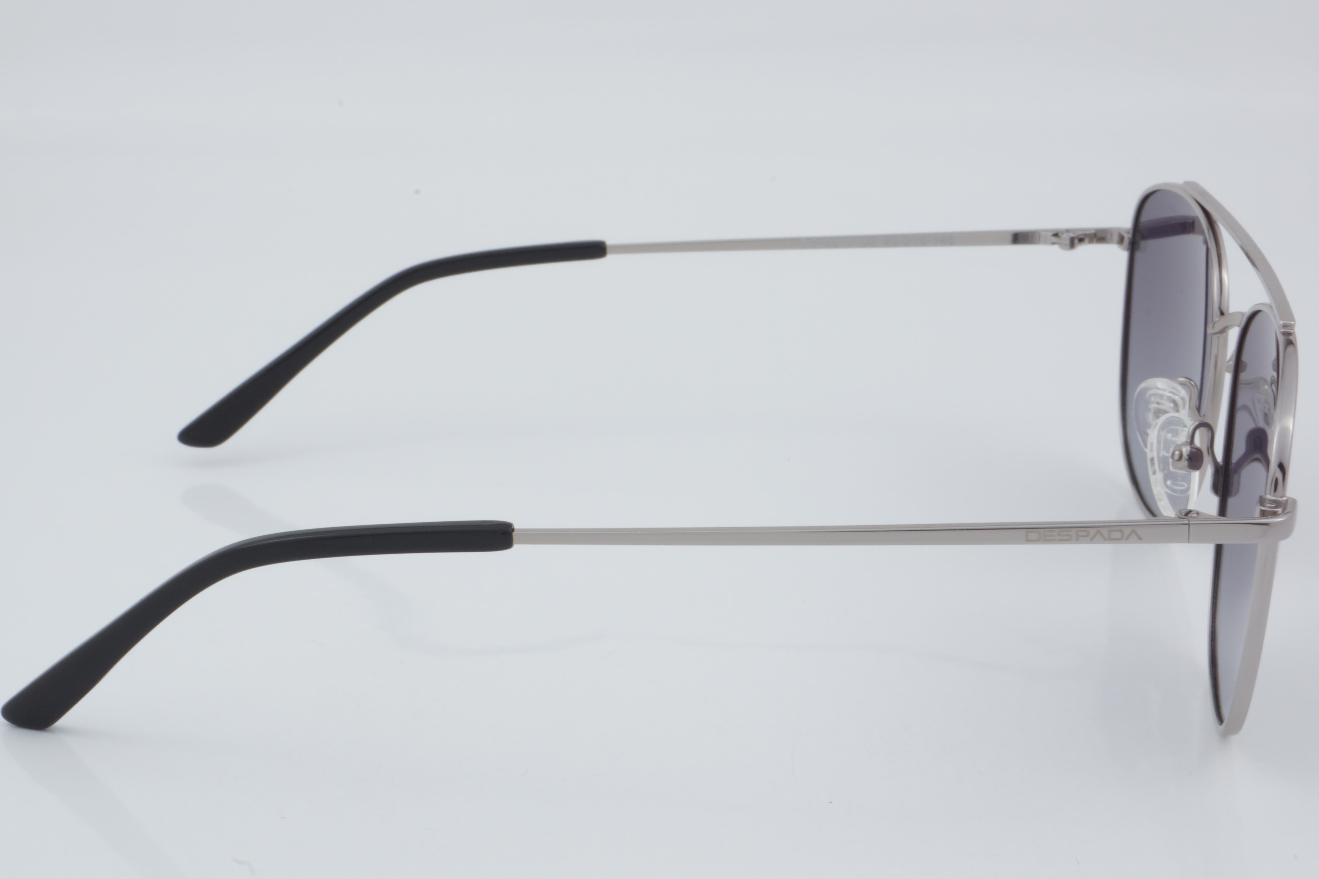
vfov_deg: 18.2
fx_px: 2748
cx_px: 660
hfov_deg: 27.0
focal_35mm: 75
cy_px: 440
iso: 100
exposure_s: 1/3
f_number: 32
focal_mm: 50
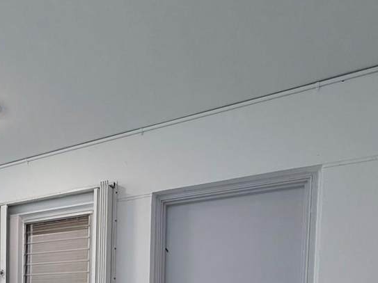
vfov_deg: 35.2
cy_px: 328
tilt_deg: -2.8
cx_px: 38
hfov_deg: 49.4
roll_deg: -0.6
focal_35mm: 33
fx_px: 360
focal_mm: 2.22
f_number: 2.2
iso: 80
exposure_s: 1/120
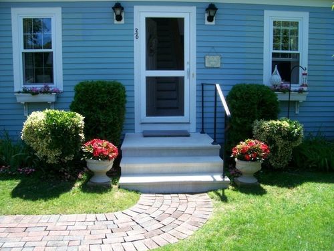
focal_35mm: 34
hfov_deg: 54.0
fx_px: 328
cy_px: 126
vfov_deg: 41.8
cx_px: 167
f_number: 2.7
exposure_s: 1/462
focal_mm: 5.6
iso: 80
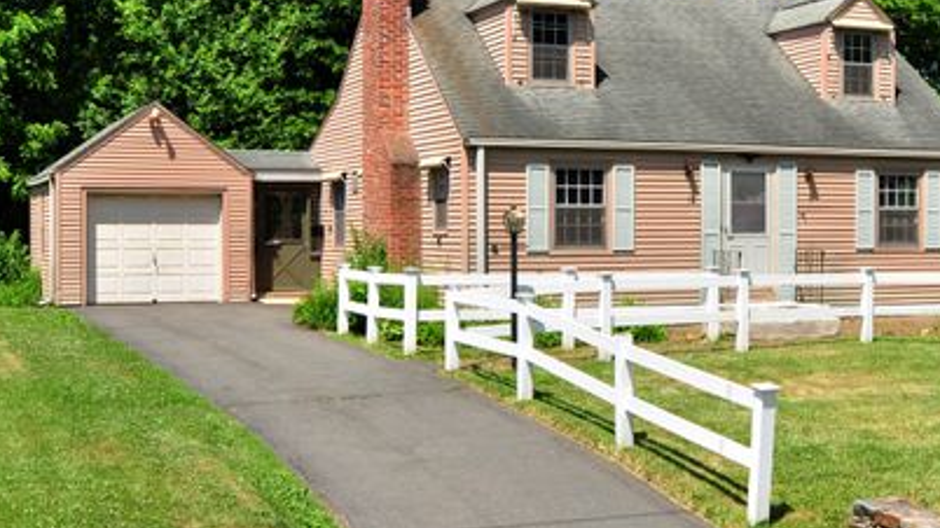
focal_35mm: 39
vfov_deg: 30.4
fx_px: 972
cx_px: 559
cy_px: 243
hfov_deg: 51.3
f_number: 8
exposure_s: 1/320
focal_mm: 20
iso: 200
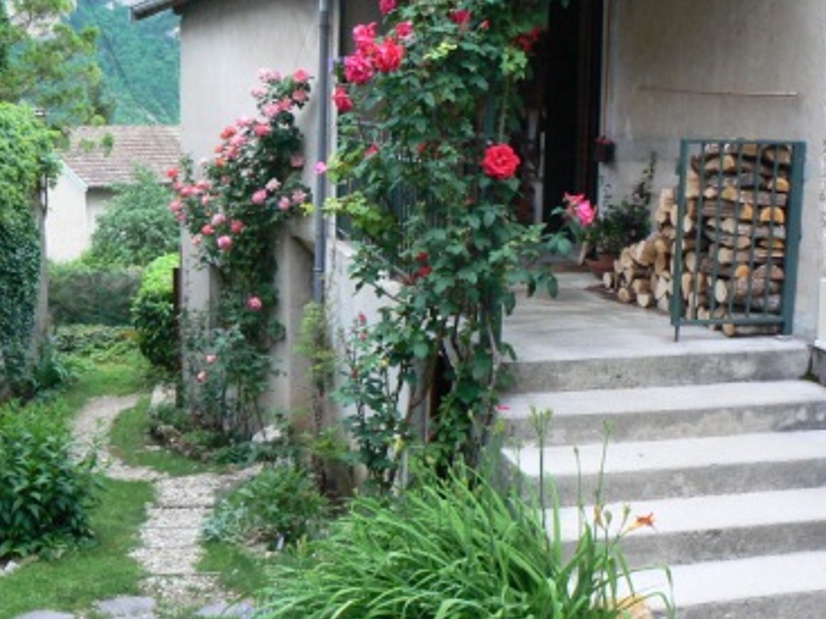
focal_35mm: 44
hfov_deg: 42.9
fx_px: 1050
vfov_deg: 32.8
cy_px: 257
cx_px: 383
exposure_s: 1/100
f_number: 4.5
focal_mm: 6
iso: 400
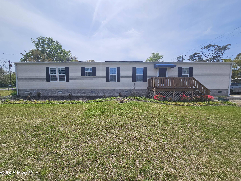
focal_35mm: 13
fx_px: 91
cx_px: 120
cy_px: 90
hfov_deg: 106.2
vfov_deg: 89.9
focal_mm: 2.2
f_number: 2.2
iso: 50
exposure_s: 1/4794
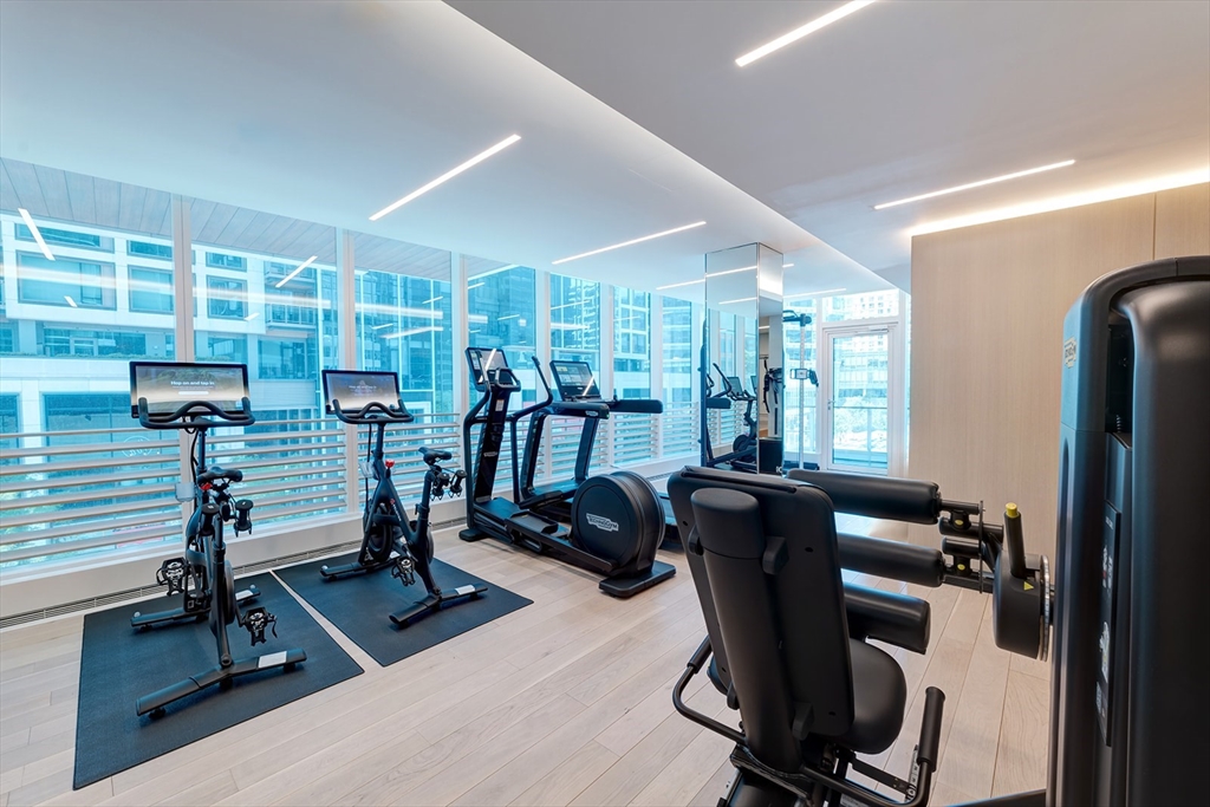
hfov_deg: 104.2
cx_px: 605
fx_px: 471
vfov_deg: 81.2
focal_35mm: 14
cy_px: 404
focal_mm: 14
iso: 200
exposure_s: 1/2
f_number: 16
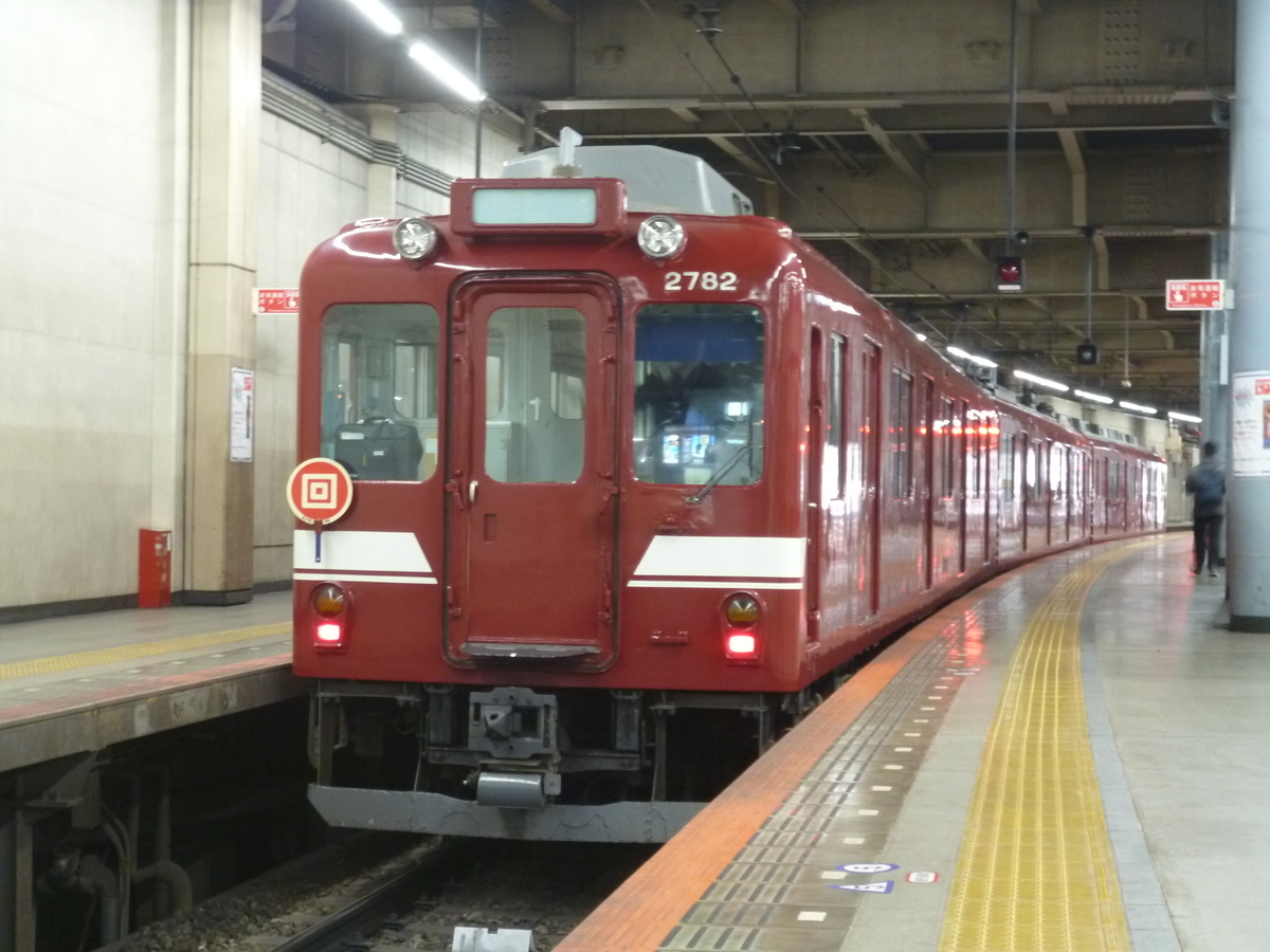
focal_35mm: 63
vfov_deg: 23.3
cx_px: 635
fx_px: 2311
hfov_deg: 30.7
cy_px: 476
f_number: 4.7
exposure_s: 1/4
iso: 400
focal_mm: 11.2
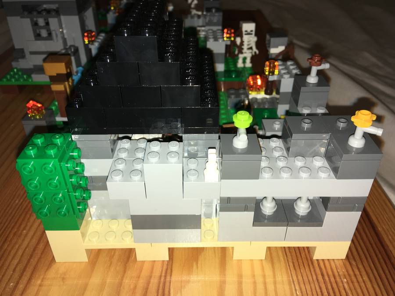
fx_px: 331
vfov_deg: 48.2
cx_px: 198
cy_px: 148
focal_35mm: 29
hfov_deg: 61.7
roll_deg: +0.1
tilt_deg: -33.9
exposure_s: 1/90
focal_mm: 4.15
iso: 25
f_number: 2.2
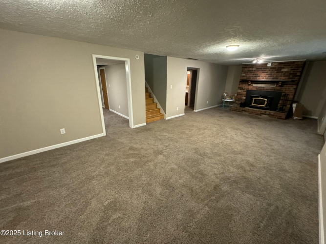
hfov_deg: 102.1
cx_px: 163
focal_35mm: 14
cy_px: 122
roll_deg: -0.7
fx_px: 132
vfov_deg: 85.7
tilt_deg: -19.0
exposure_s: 1/60
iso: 1000
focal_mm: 2.22
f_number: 2.2
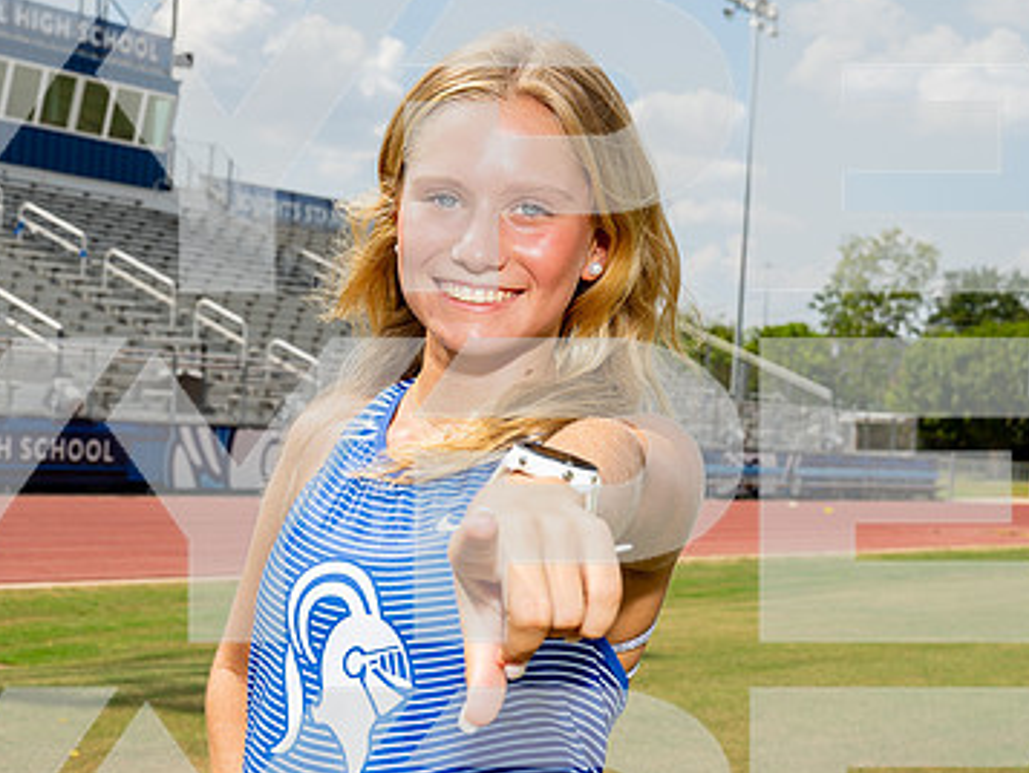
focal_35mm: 71
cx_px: 333
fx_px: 2111
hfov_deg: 27.2
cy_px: 475
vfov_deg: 20.7
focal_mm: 38
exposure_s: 1/250
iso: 100
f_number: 8
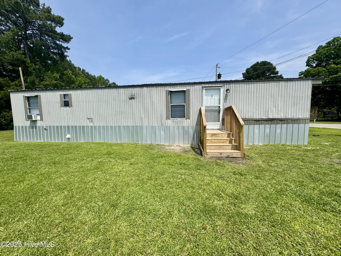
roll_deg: +0.0
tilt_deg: -5.2
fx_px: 138
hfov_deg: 102.1
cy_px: 128
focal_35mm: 14
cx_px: 170
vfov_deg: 85.7
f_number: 2.2
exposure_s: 1/2584
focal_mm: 2.22
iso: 50
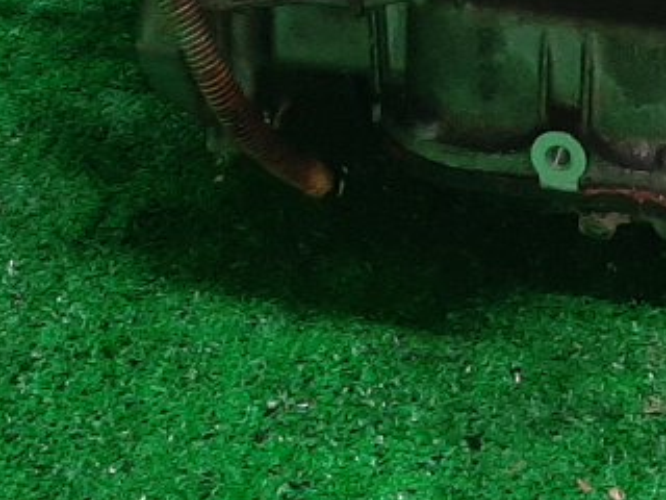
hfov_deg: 16.8
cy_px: -581
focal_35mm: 117
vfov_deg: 11.2
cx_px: 316
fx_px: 2251
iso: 223
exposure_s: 1/50
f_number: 1.7
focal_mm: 3.93
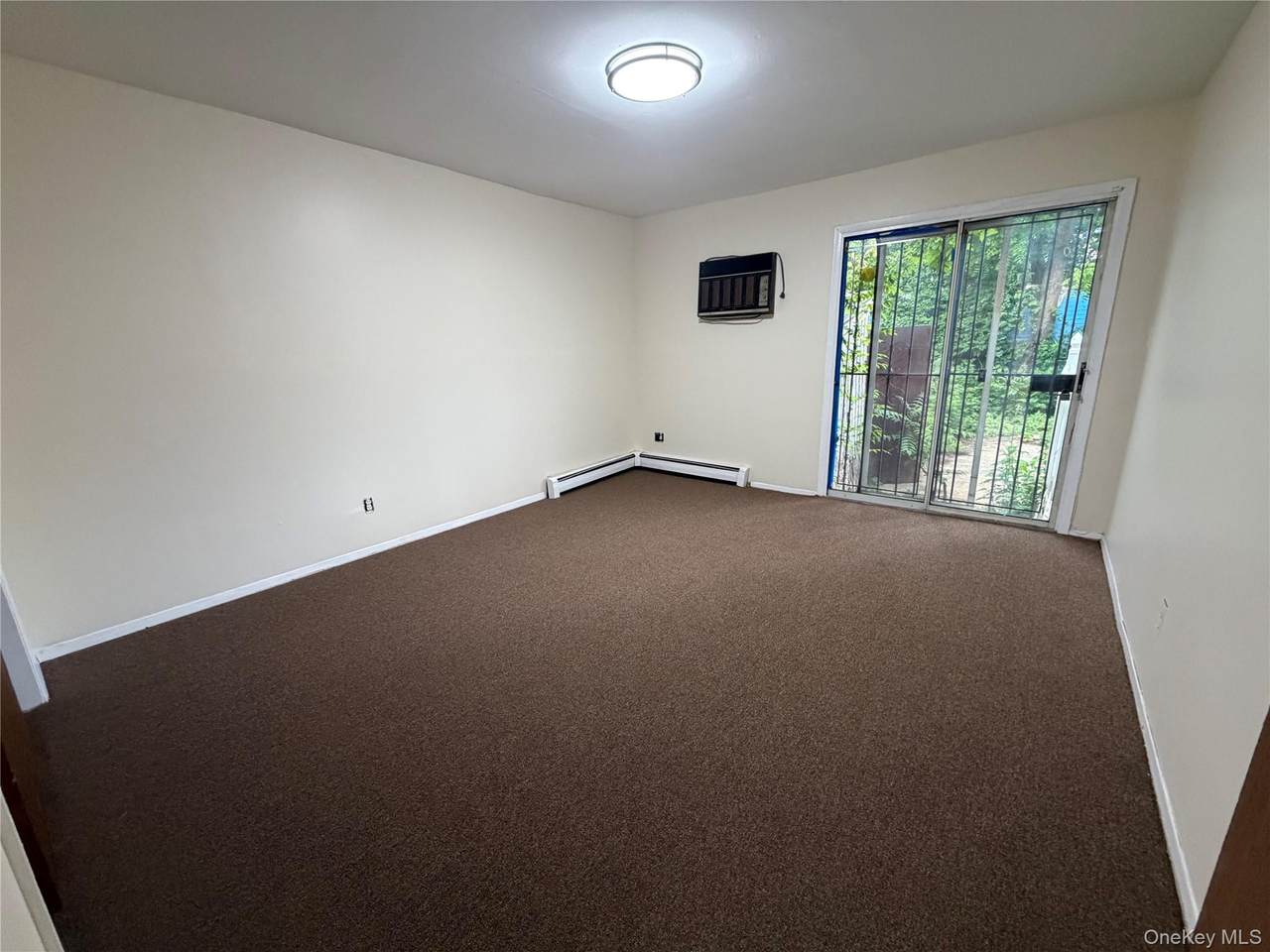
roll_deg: +1.1
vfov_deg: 85.7
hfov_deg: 102.1
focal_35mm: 14
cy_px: 476
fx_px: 514
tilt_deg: -14.2
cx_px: 635
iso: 400
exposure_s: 1/60
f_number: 2.2
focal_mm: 2.22
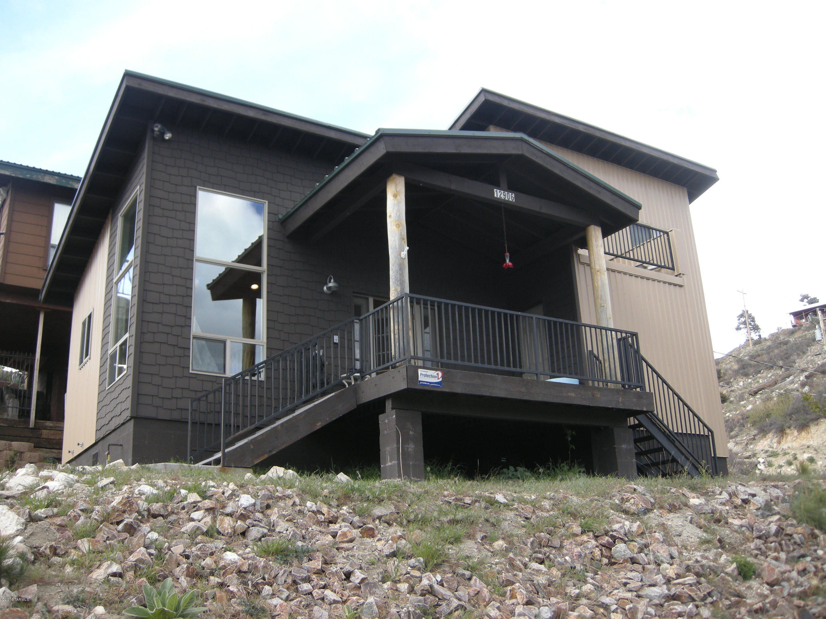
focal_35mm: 35
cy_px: 310
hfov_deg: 52.6
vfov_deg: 40.7
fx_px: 835
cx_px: 413
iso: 64
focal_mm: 7.5
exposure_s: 1/170
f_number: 2.7
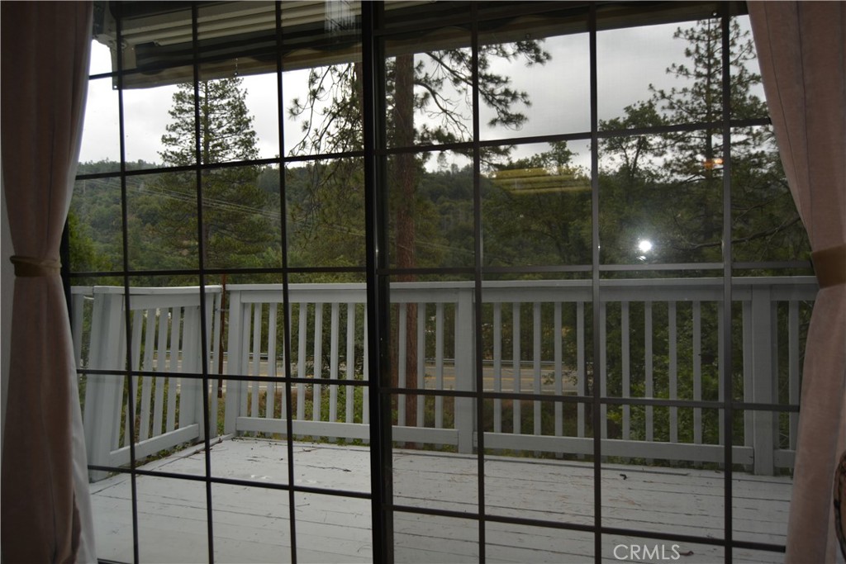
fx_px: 635
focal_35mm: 27
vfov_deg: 47.9
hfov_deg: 67.4
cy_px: 282
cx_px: 423
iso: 110
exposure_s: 1/200
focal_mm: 18
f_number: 3.5
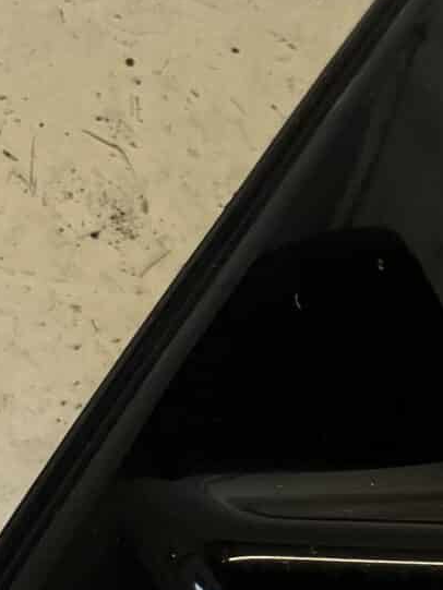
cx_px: 885
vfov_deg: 15.5
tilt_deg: -78.6
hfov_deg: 11.0
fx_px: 2098
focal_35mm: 123
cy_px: 669
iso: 80
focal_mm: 5.1
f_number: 1.6
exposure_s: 1/100
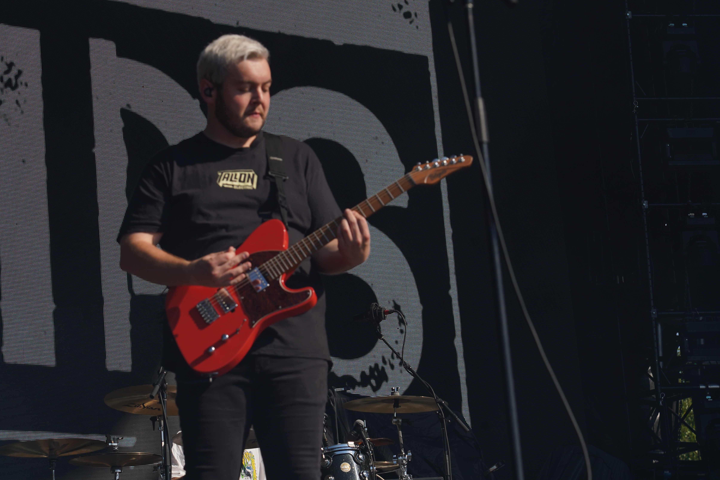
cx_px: 286
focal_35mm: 131
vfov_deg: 10.5
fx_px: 2620
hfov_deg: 15.6
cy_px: 192
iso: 100
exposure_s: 1/500
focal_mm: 105
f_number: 8
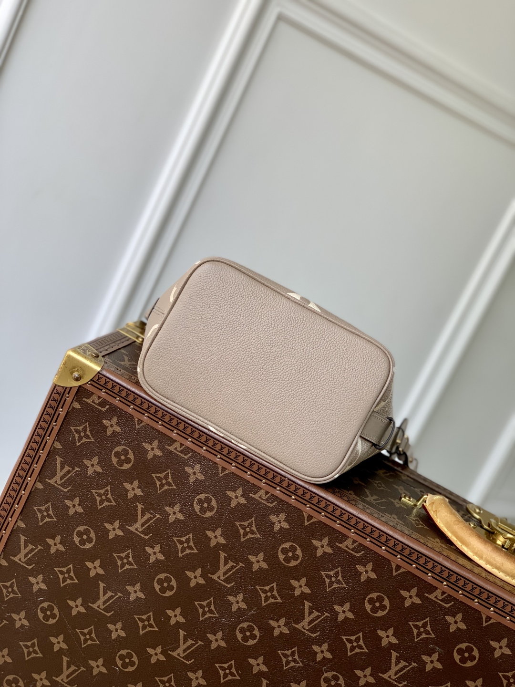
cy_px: 344
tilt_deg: -12.7
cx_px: 258
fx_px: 1032
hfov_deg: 28.0
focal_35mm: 52
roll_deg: -26.5
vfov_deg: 36.8
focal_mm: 6
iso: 25
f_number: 2.4
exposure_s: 1/122
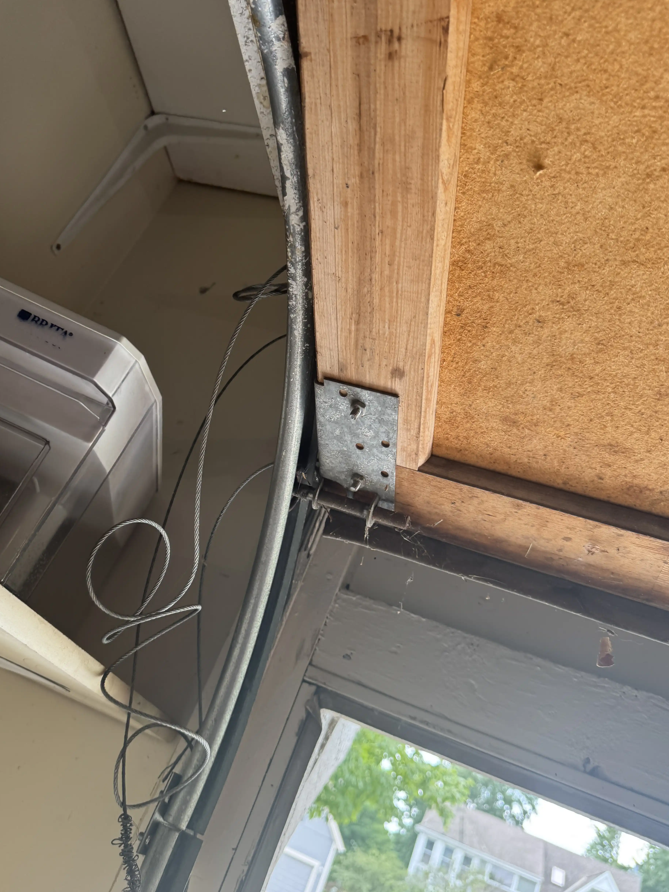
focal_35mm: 28
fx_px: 722
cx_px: 300
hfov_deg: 49.7
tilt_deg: +30.6
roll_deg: -26.4
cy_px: 434
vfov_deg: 63.4
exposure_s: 1/152
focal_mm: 6.76
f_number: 1.78
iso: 100
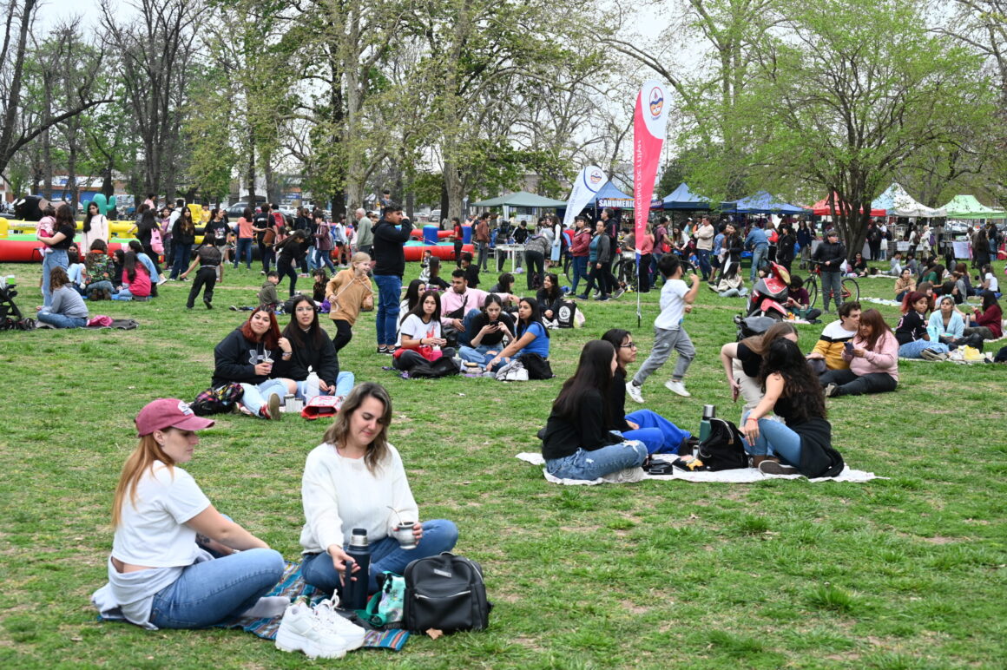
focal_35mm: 50
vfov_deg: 27.0
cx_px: 504
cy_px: 335
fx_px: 1398
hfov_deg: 39.6
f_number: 7.1
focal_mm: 50
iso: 640
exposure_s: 1/160
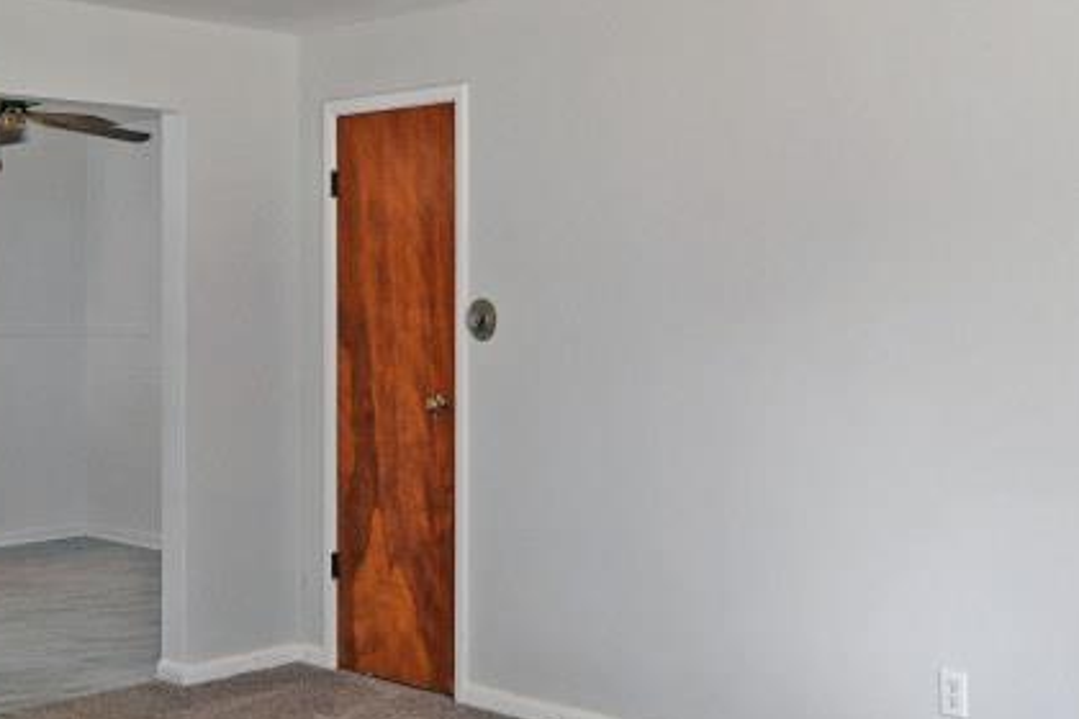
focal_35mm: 50
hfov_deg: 39.6
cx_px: 493
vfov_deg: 26.9
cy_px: 293
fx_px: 1498
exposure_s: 1/60
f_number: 4
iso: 280
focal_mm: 14
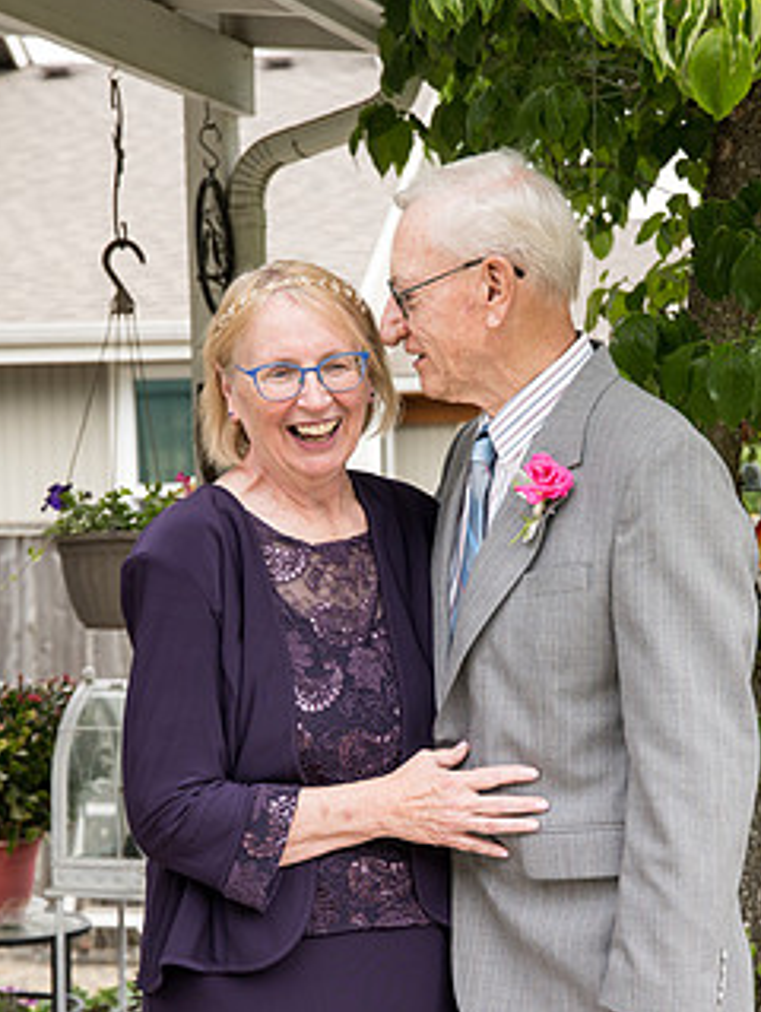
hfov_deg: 17.6
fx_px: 2457
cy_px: 698
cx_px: 425
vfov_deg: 23.1
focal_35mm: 84
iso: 400
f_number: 5
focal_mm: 62
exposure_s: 1/500
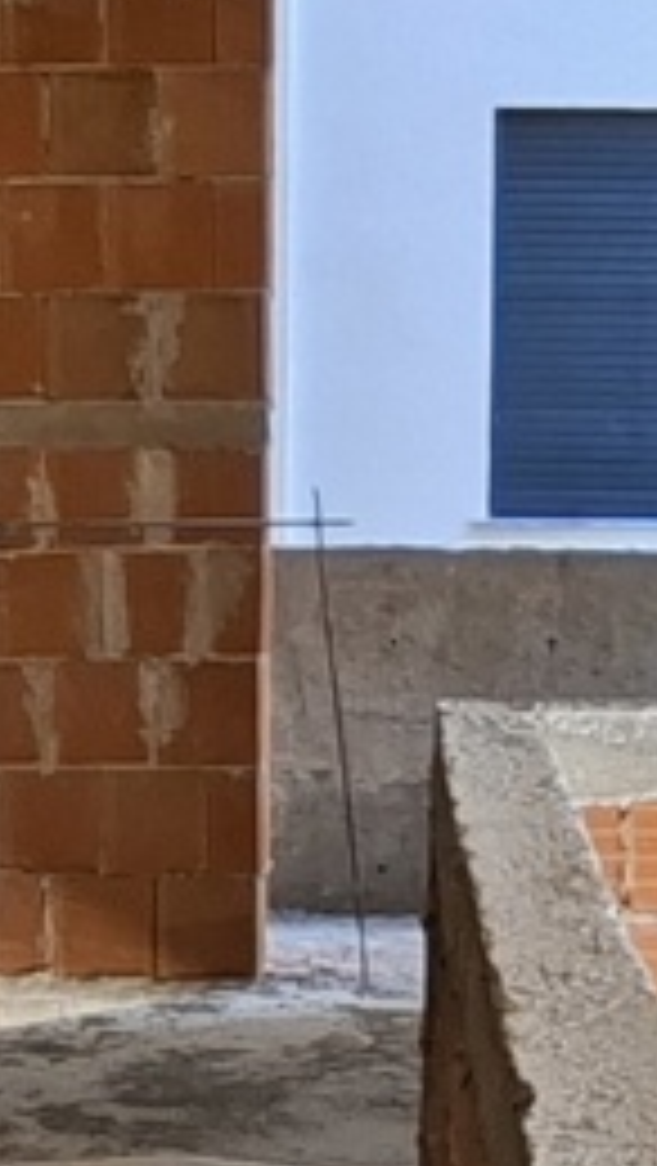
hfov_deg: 11.5
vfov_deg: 20.3
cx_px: 234
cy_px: 801
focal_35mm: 105
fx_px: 3247
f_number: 2.2
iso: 40
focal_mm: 1.74
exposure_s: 1/120
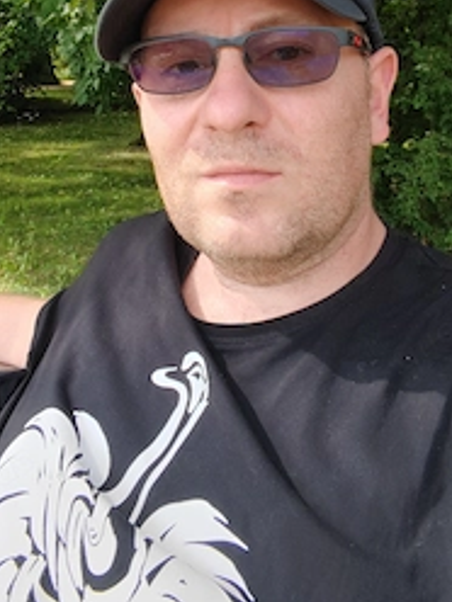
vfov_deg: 43.7
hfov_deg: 34.3
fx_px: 731
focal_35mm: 42
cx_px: 219
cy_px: 167
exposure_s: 1/100
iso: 100
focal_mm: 2.66
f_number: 2.4
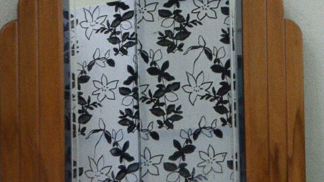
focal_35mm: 152
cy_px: 65
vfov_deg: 8.0
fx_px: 1305
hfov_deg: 14.1
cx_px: 162
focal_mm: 17.1
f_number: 5.3
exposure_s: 1/50
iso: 800
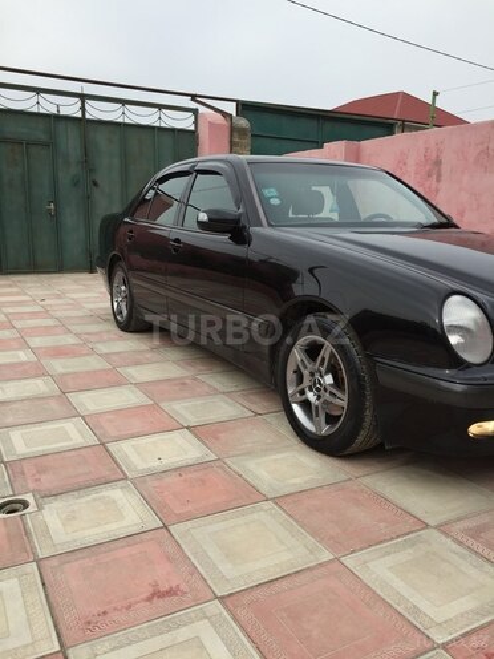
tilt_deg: -11.5
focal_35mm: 29
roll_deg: -0.5
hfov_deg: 48.2
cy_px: 330
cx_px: 247
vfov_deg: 61.7
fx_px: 552
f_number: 2.2
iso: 32
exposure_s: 1/1319
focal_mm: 4.15
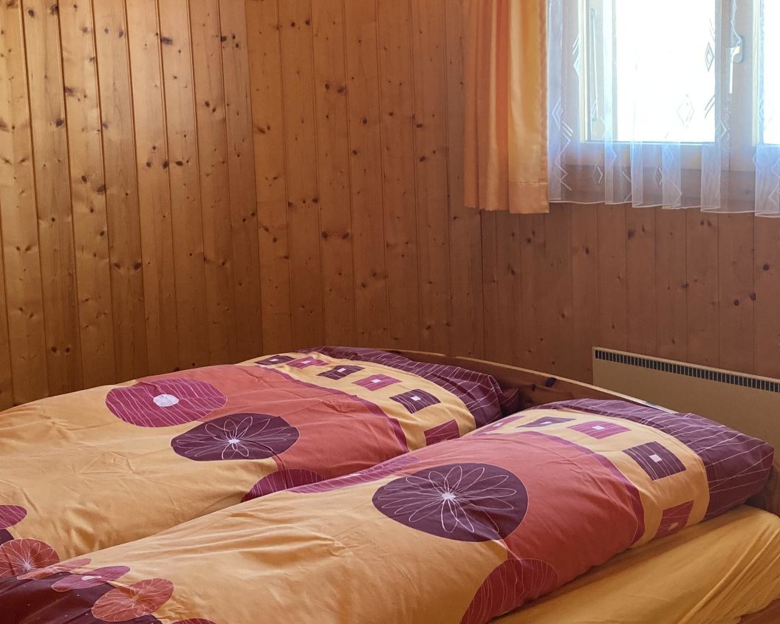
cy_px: 256
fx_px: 1224
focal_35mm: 53
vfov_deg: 28.6
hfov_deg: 35.3
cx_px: 425
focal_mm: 3.99
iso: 125
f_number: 1.8
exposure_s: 1/50
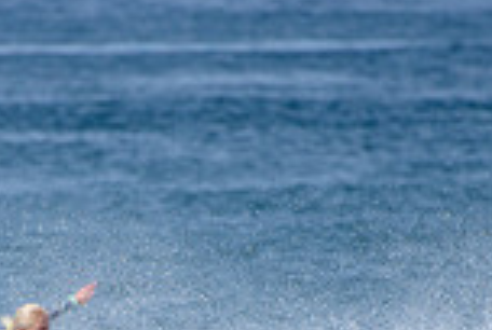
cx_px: -81
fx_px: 26045
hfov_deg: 1.1
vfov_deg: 0.7
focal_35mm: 1902
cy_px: 603
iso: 250
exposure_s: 1/2500
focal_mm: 500
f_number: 6.3
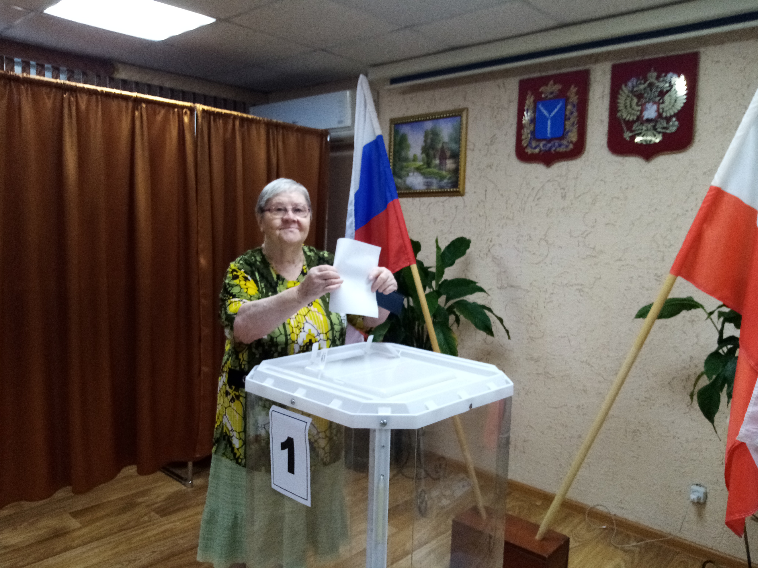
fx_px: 569
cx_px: 379
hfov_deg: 67.3
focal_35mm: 26
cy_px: 284
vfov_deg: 53.1
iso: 157
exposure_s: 1/33.3
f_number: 1.8
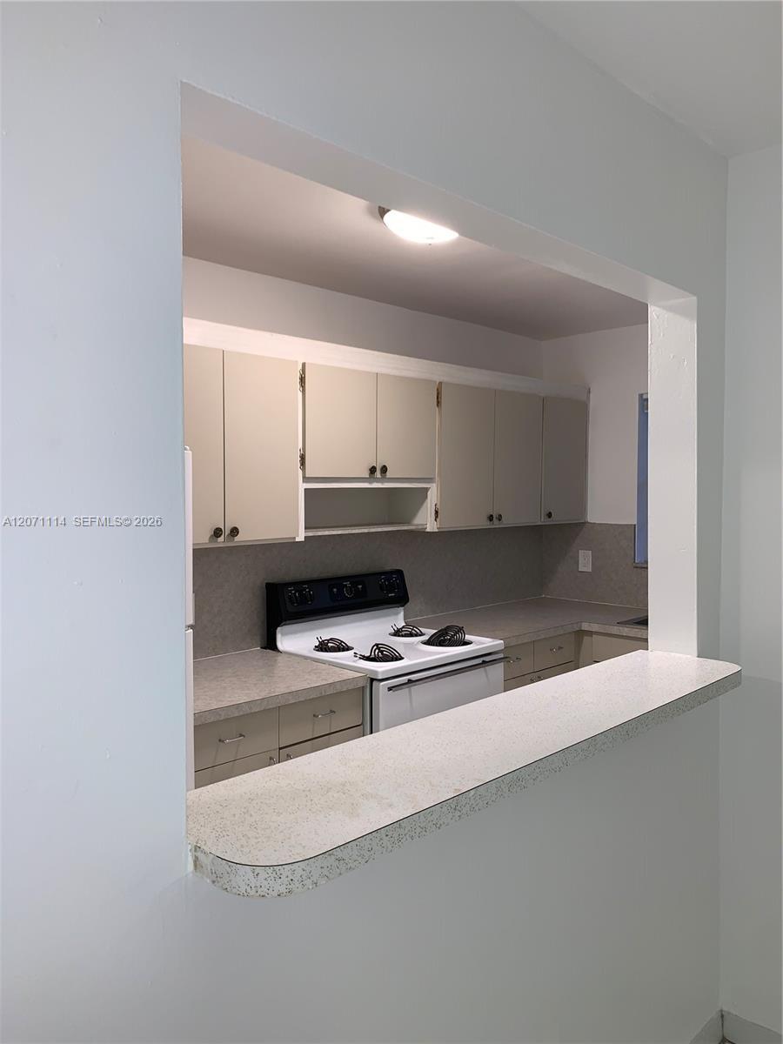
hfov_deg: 53.1
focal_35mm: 26
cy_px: 522
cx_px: 392
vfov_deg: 67.3
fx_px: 784
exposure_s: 1/22
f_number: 1.8
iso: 25
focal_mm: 4.25
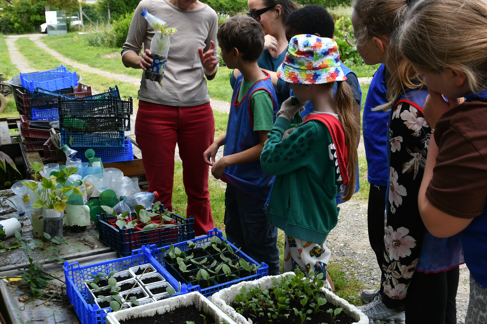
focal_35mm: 45
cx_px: 278
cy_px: 173
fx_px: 609
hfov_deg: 43.5
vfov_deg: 29.9
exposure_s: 1/200
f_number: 6.3
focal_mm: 22
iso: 200
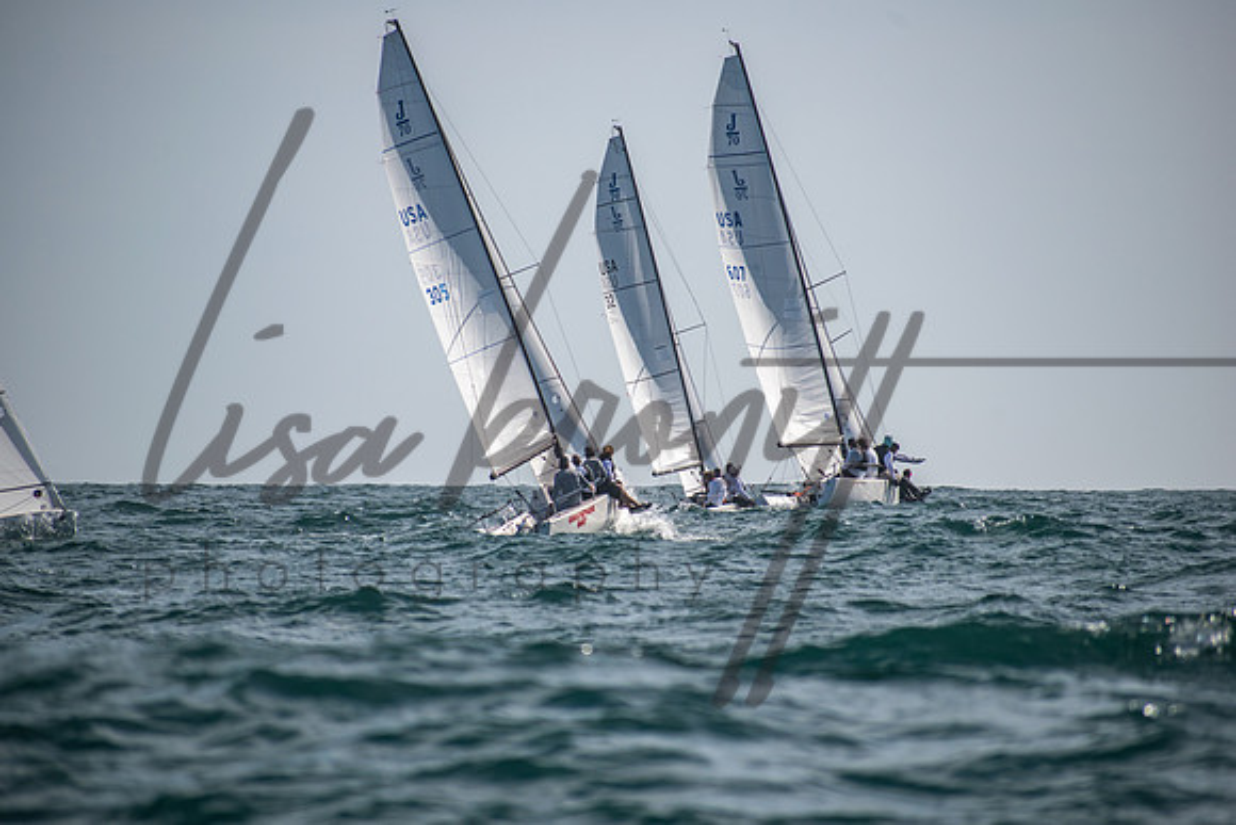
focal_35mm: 344
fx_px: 11817
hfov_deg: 6.0
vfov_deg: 4.0
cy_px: 412
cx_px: 633
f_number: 6.3
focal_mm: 220
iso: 200
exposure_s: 1/2000
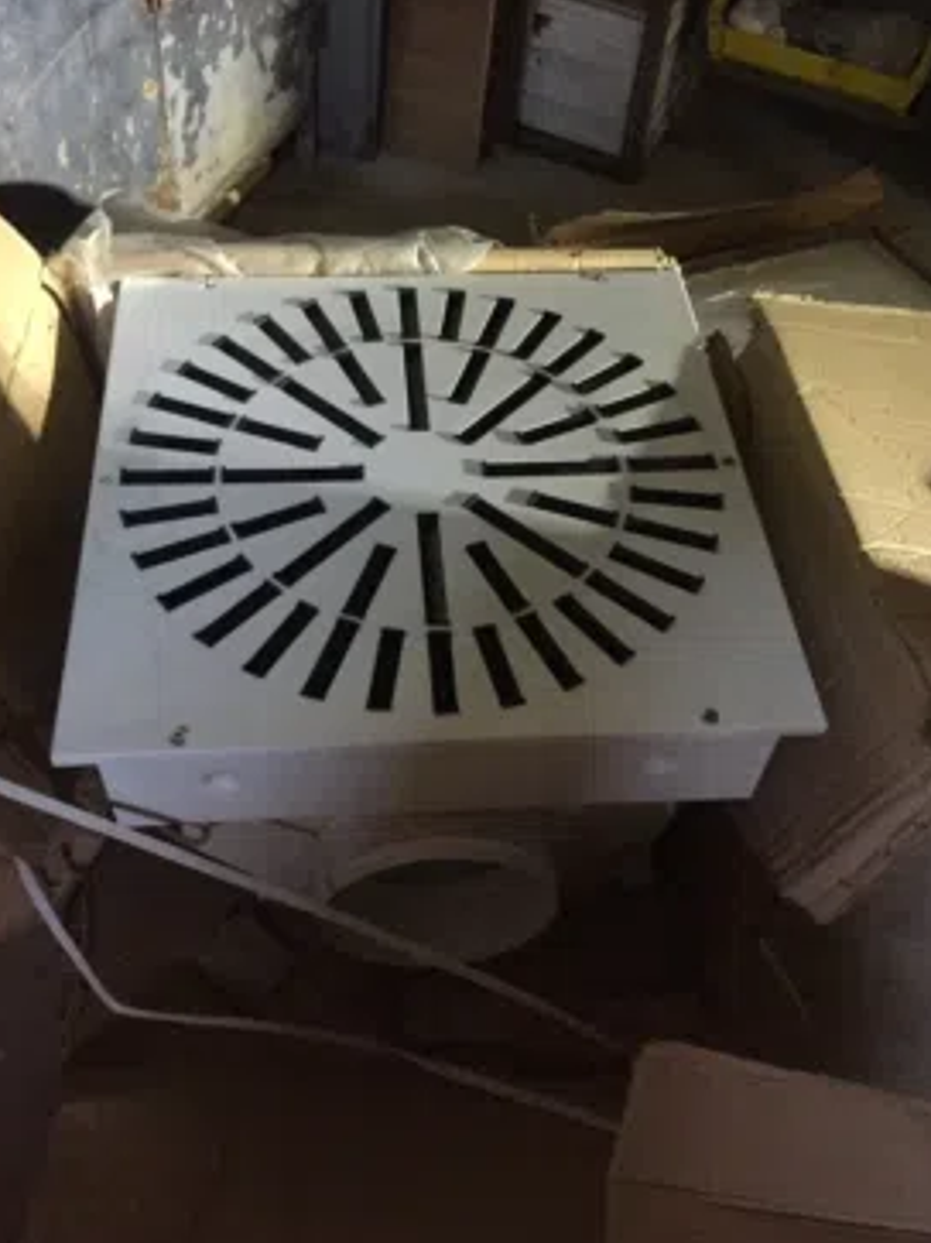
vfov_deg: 56.8
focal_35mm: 32
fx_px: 1148
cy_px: 651
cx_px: 438
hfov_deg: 44.1
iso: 640
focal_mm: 4.15
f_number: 2.2
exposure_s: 1/17
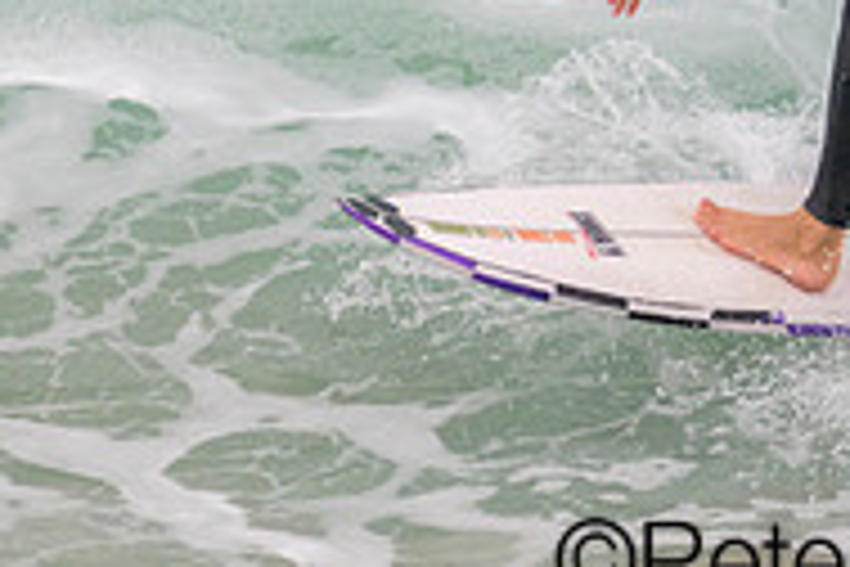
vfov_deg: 0.6
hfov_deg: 0.8
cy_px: -187
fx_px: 58102
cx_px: 904
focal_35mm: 2461
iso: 1100
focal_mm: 800
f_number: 11
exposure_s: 1/2000
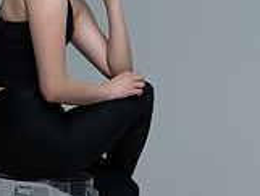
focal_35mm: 223
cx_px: 69
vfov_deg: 6.7
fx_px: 1676
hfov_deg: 8.9
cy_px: 102
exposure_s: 1/160
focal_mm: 83
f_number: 9
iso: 320
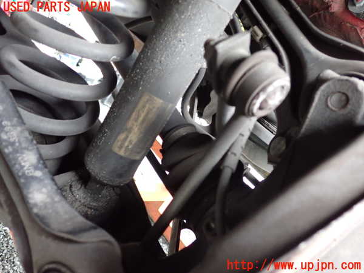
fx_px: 315
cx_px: 182
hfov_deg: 60.0
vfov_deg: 46.8
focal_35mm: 30
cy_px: 136
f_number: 2.3
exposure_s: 1/30
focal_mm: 5.4
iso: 800
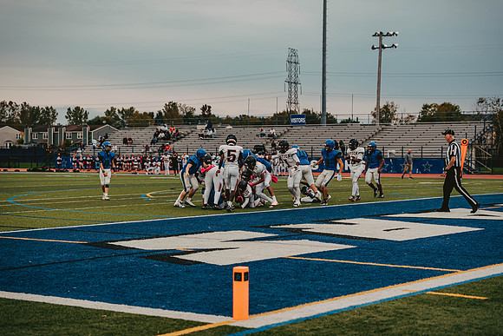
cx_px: 252
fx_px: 1090
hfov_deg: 26.0
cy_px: 168
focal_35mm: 78
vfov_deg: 17.5
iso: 800
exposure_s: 1/500
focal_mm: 78
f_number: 3.2
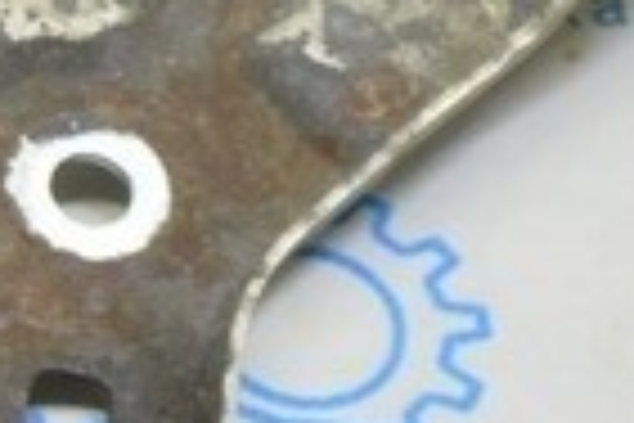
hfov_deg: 7.6
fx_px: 4596
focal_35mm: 261
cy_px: 56
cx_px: -603
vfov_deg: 5.3
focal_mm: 24
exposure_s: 1/20
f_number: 5.6
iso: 400
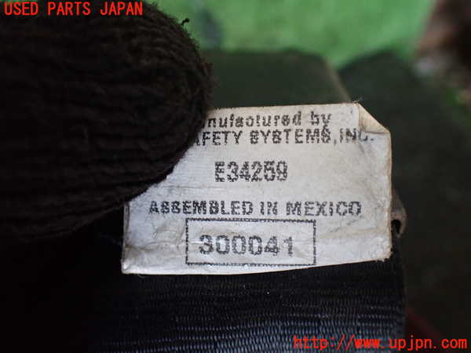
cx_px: 236
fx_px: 408
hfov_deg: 60.0
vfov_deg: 46.8
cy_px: 176
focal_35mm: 30
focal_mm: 5.4
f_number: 2.3
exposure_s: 1/125
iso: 640
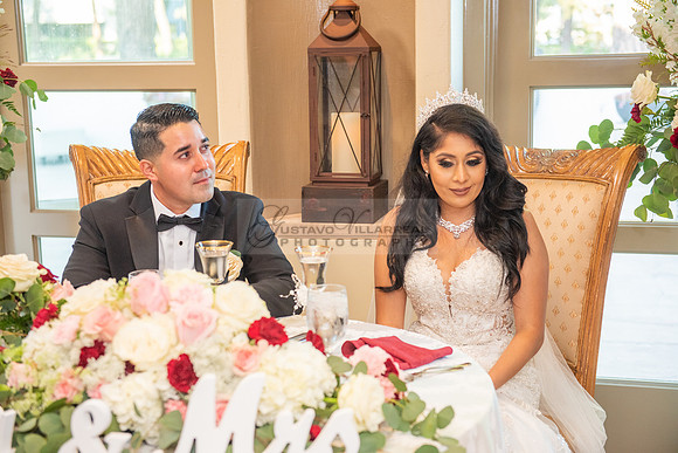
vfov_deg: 23.4
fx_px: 1093
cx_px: 339
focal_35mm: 58
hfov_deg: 34.5
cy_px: 226
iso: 1250
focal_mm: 58
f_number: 3.5
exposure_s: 1/125
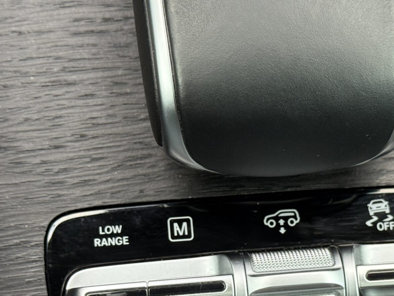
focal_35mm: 105
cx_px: 274
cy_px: 232
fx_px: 1195
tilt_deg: -76.1
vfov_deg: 14.0
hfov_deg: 18.6
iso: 200
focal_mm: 6.76
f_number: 1.78
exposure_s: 1/47
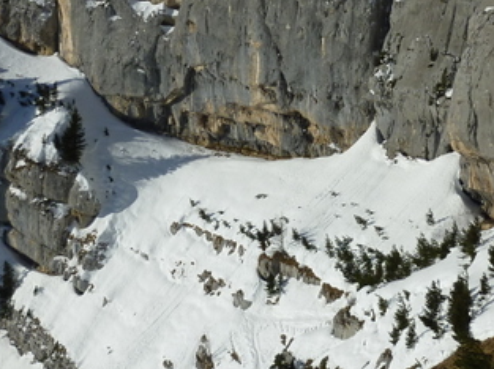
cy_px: 106
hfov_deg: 30.2
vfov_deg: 22.7
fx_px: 912
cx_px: 204
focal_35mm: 64
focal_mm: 4.5
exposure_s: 1/200
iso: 80
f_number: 10
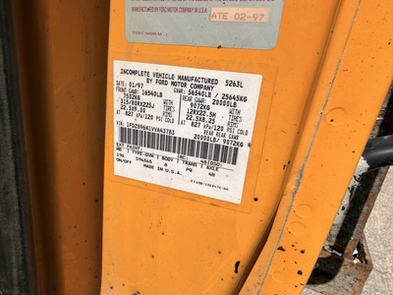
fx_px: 272
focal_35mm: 24
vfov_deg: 56.8
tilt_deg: -21.7
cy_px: 148
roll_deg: -6.7
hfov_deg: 71.6
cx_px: 196
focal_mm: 2.22
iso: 16
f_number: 2.2
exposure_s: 1/957
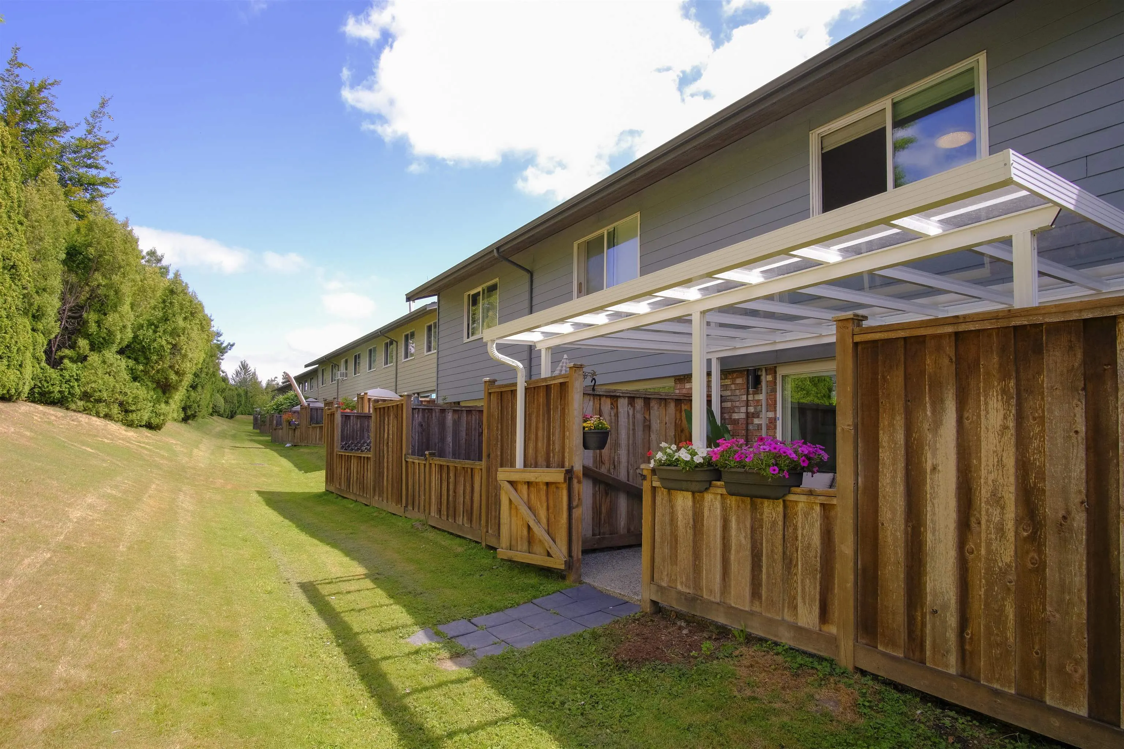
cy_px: 374
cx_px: 562
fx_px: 562
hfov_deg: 90.0
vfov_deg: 67.4
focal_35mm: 18
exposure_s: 1/250
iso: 400
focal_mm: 12
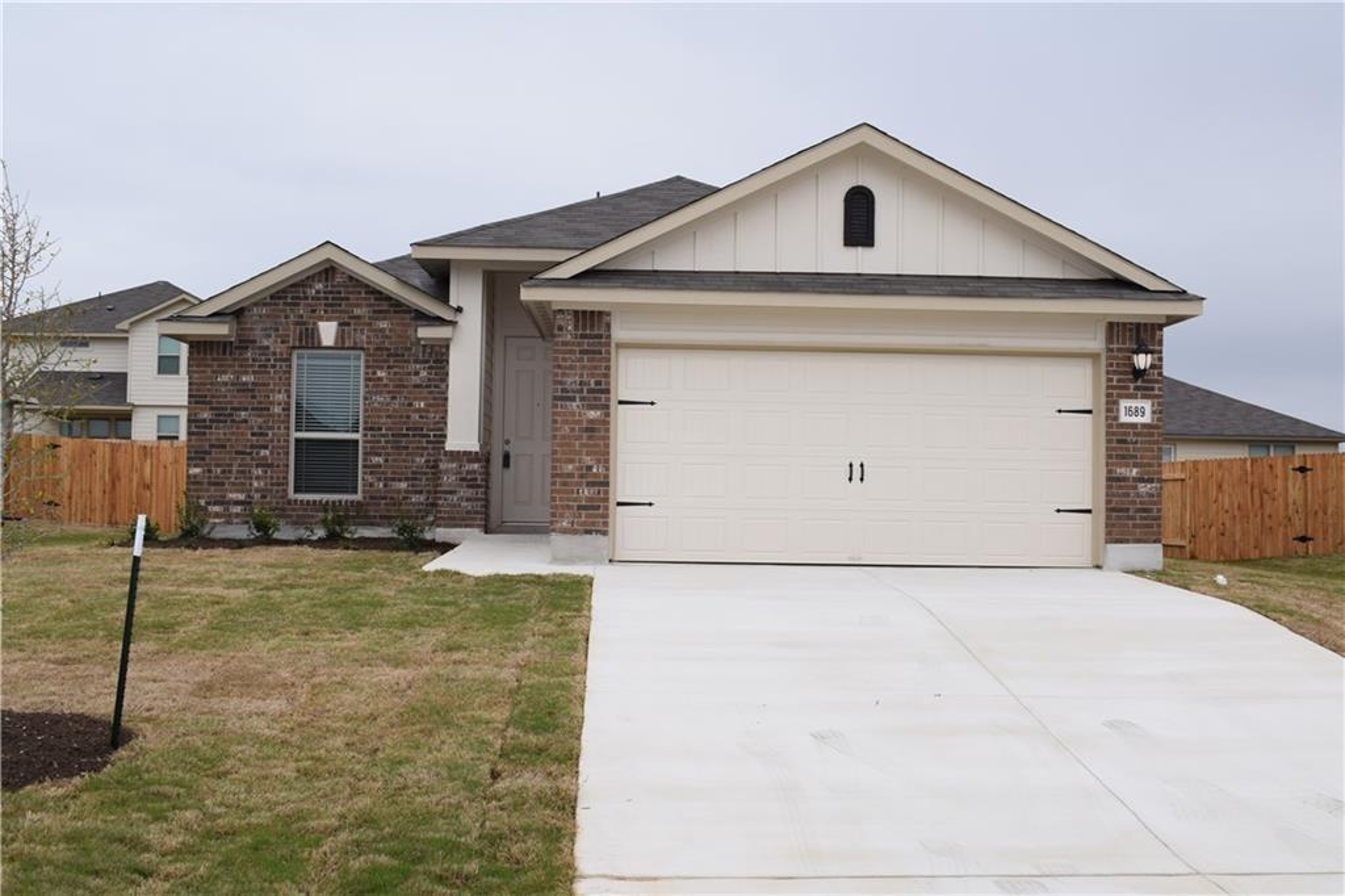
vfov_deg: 34.2
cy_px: 448
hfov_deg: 49.6
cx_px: 672
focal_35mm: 39
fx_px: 1457
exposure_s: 1/320
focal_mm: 26
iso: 200
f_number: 9
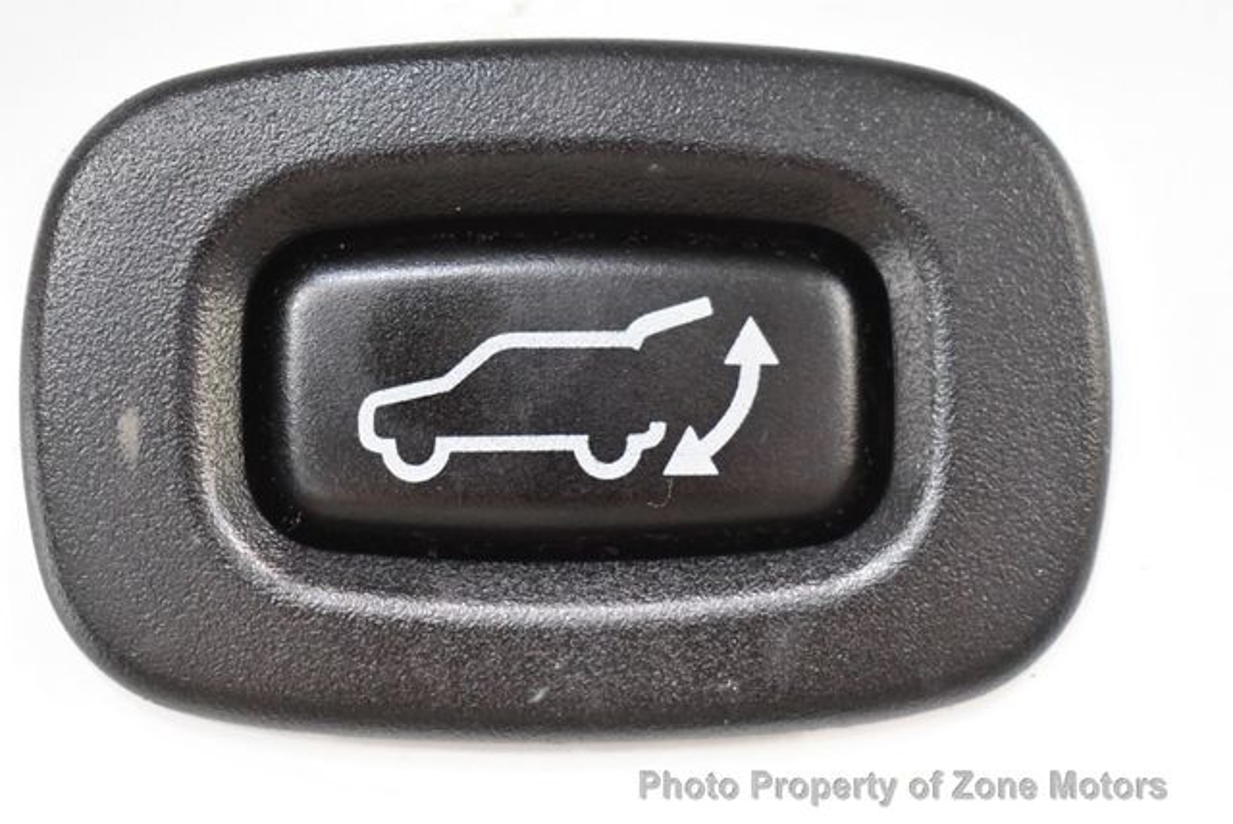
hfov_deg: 25.3
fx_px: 2742
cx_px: 616
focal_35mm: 80
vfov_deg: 17.1
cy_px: 412
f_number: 4.8
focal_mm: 40
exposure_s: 1/60
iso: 5600
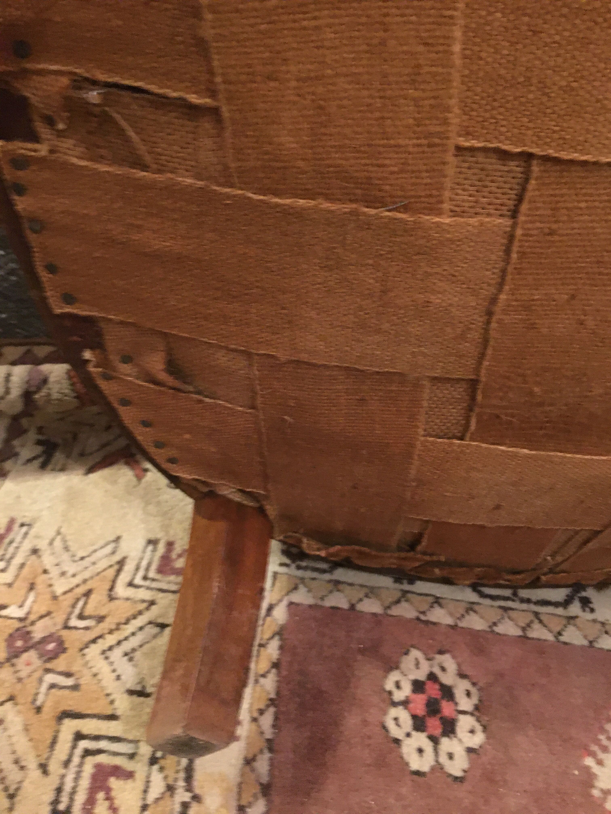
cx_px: 306
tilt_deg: -39.2
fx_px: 682
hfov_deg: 48.2
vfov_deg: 61.7
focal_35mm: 29
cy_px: 407
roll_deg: -11.4
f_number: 2.2
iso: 500
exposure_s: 1/17
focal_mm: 4.15
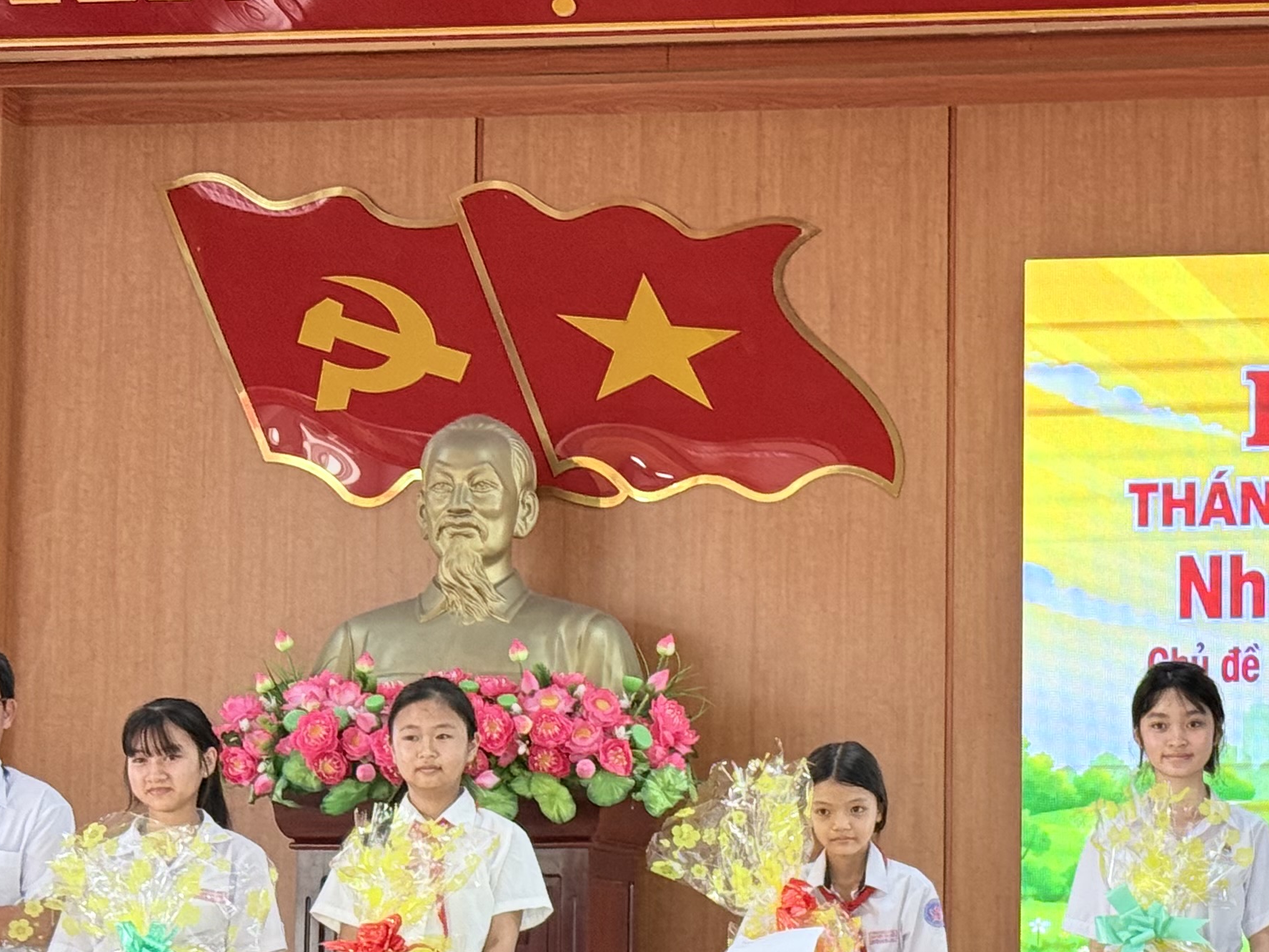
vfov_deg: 13.6
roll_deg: -0.5
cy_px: 643
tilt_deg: +7.1
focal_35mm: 109
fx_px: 3996
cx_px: 1183
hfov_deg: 17.7
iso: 80
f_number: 1.78
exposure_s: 1/69
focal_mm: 6.76
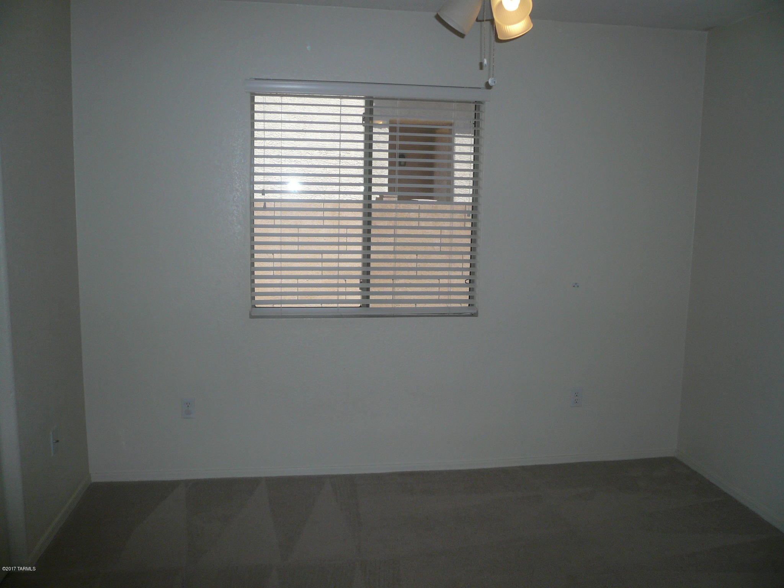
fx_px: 634
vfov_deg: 49.7
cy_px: 294
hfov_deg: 63.4
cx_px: 392
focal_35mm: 28
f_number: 2.8
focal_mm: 4.6
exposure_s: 1/500
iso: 100
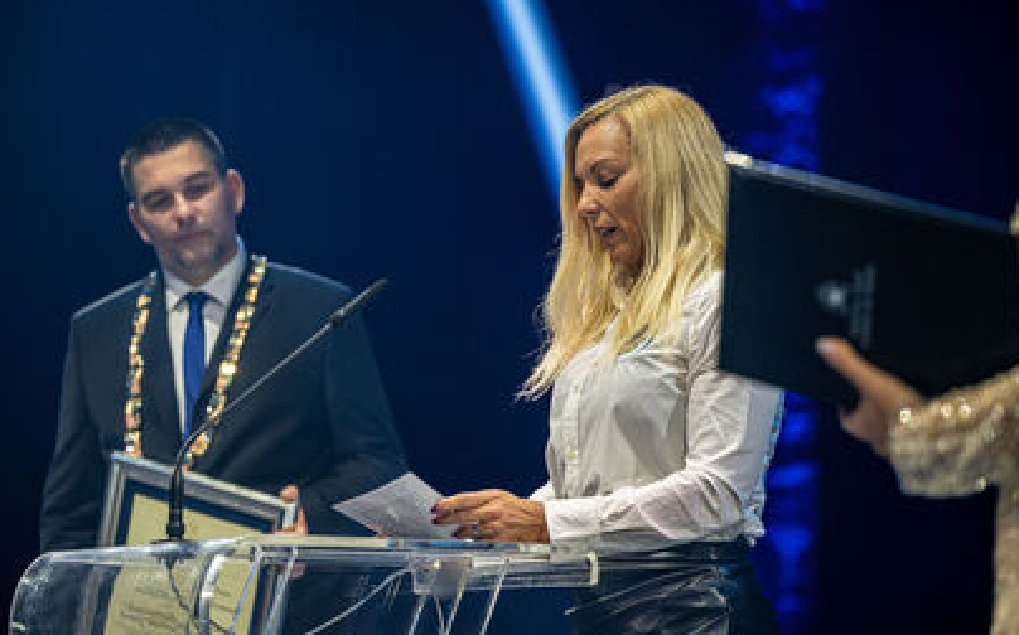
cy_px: 267
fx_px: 3469
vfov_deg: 10.5
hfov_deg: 16.7
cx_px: 479
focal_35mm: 125
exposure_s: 1/250
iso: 400
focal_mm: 110
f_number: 2.8
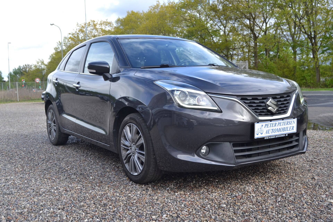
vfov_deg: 36.9
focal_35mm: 36
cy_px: 111
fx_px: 333
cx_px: 166
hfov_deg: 53.1
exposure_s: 1/160
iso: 100
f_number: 6.3
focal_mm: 24
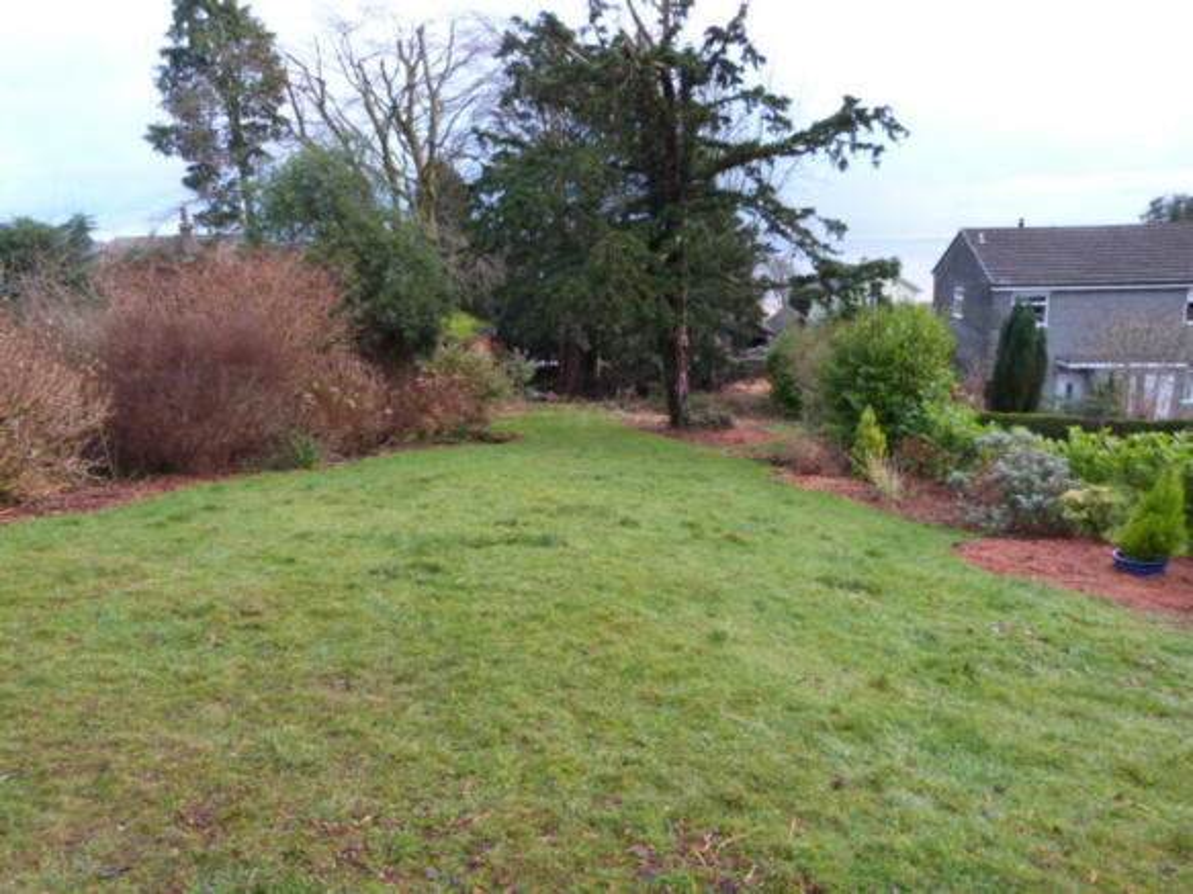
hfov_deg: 69.4
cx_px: 596
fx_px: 861
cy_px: 447
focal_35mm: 25
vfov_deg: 54.9
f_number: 2.8
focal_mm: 4.5
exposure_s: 1/60
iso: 200
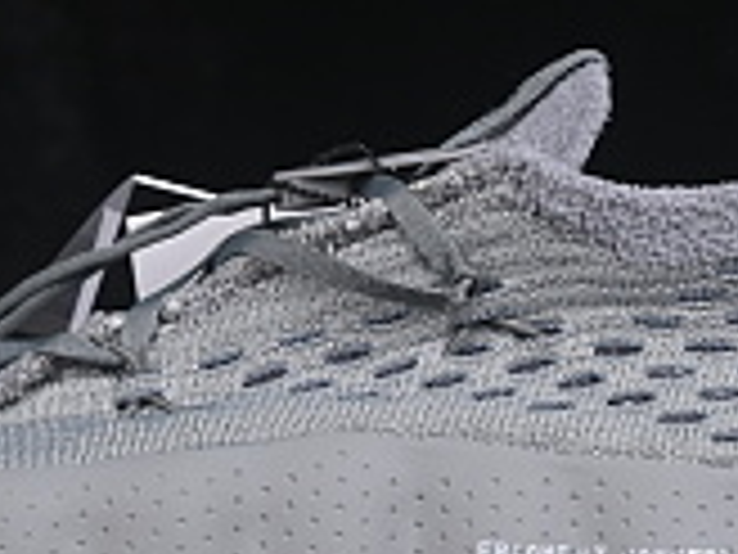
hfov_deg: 9.0
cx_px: 310
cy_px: 263
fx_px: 4690
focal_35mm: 220
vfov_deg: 6.8
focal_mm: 50
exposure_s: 1/80
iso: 160
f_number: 7.1
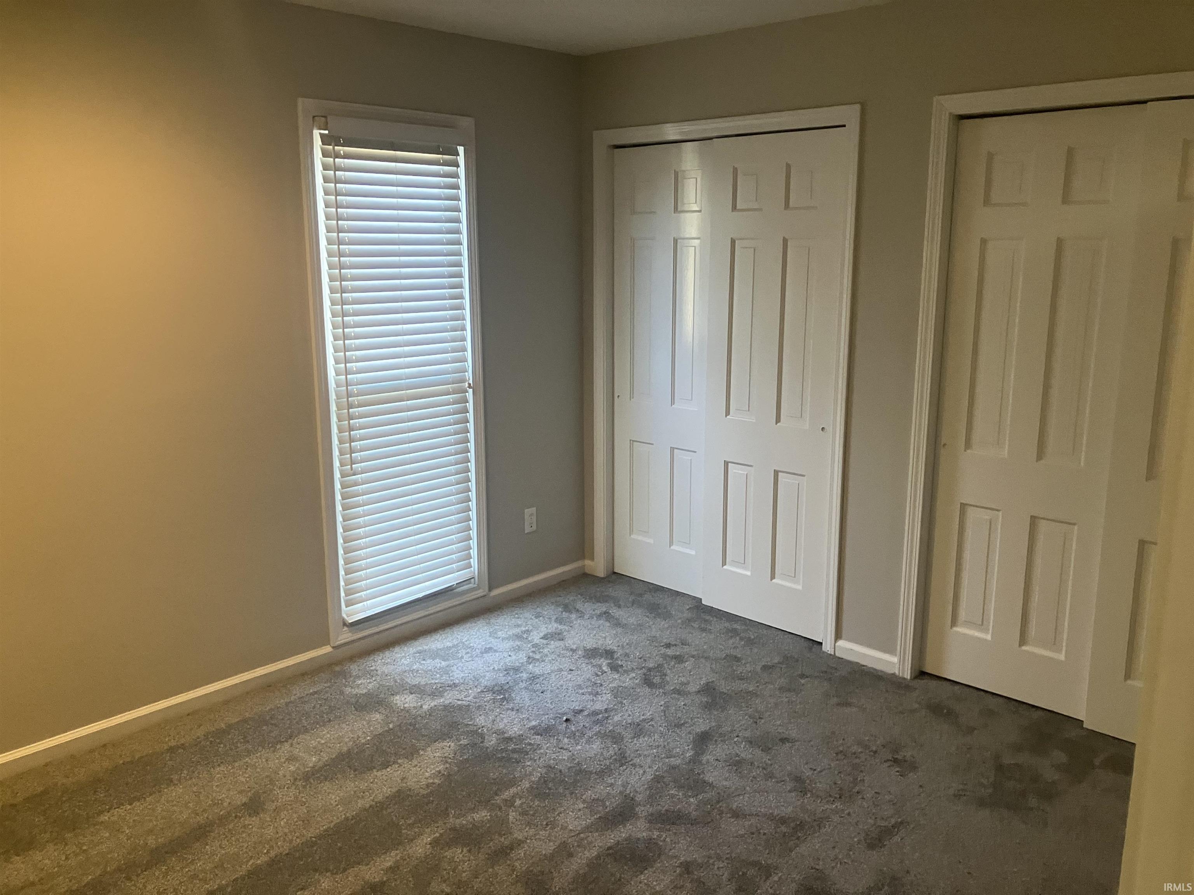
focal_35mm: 28
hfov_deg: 63.4
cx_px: 597
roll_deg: +0.3
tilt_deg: -10.2
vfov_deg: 49.7
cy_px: 448
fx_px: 966
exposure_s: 1/60
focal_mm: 3.99
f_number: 1.8
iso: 320
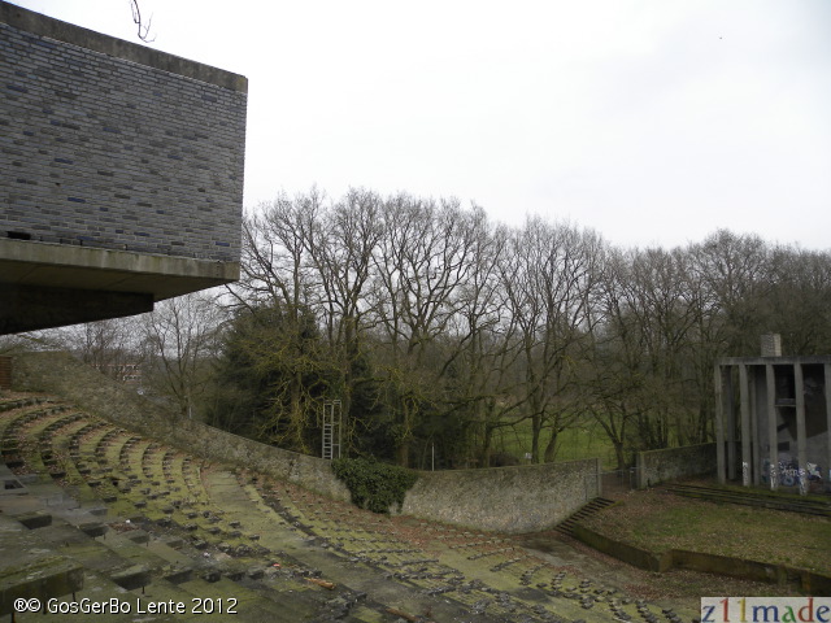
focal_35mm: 26
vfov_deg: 53.1
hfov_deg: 67.3
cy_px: 312
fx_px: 624
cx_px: 416
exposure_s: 1/580
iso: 64
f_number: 3.2
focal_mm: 4.6
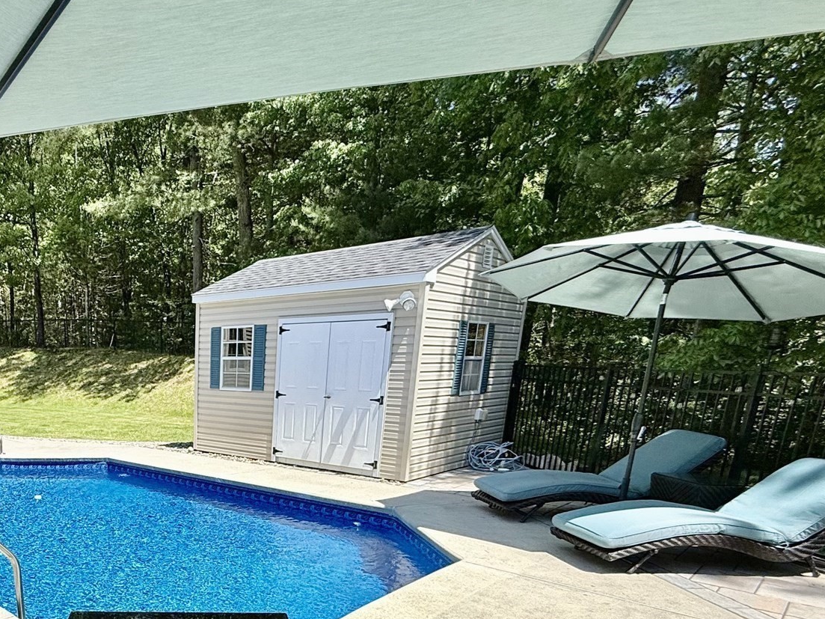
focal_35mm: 26
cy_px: 520
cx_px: 161
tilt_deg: -13.8
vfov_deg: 49.1
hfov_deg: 61.5
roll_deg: +0.3
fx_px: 620
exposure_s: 1/1698
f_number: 2.2
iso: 50
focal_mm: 2.22
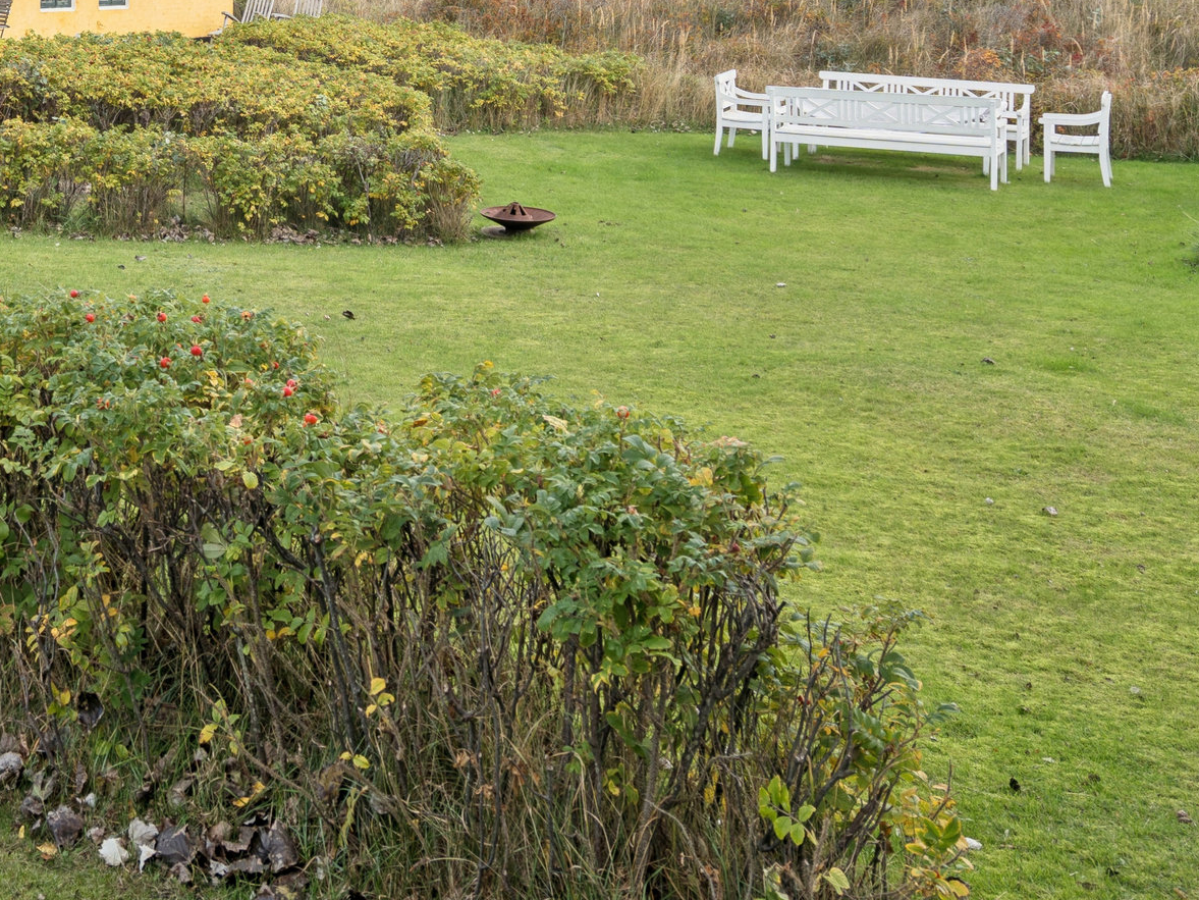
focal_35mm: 49
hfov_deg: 36.6
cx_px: 132
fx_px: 1697
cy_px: -30
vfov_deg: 27.7
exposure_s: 1/200
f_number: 5
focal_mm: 20
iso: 125
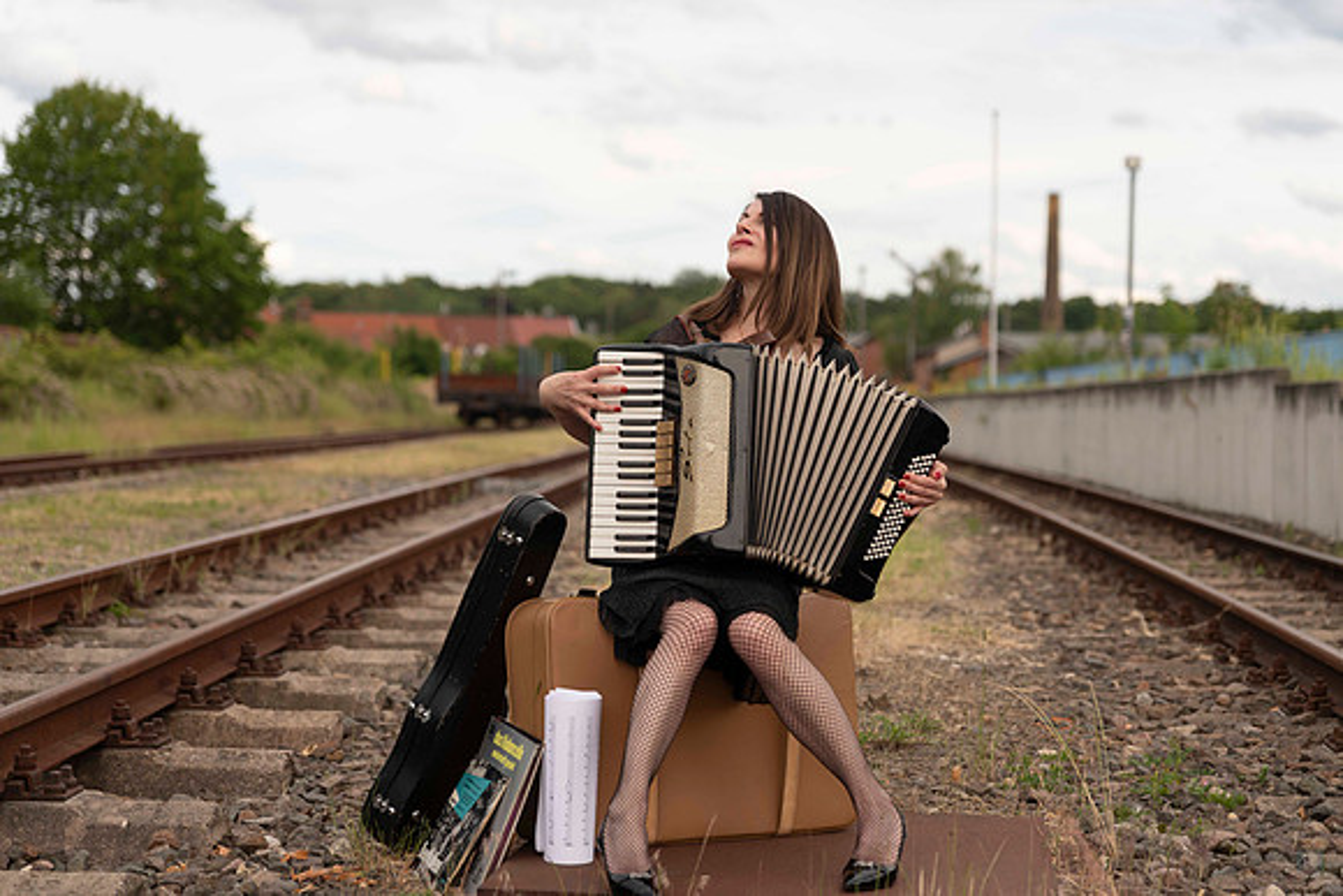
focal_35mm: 65
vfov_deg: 20.9
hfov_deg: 31.0
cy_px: 448
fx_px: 2425
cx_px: 672
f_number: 2.8
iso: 64
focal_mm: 65
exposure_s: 1/800
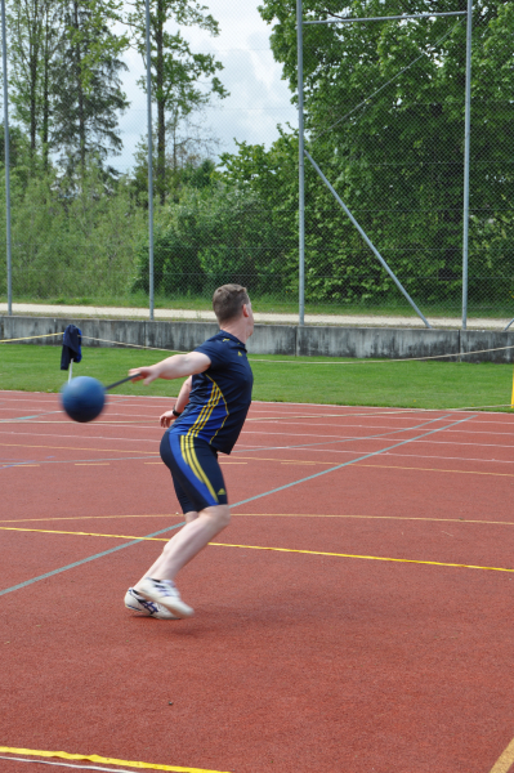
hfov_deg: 18.9
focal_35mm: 72
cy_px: 386
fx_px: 1545
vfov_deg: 28.1
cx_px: 257
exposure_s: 1/250
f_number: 8
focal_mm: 48
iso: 200
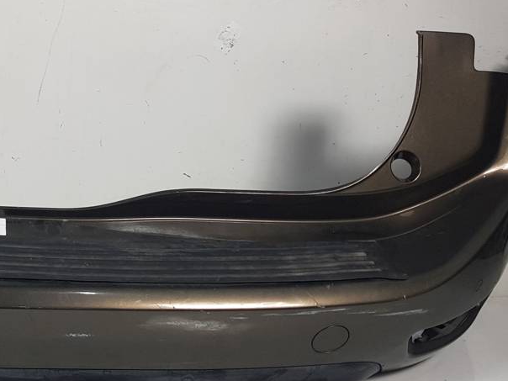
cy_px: 183
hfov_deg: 28.7
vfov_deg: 23.6
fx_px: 910
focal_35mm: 62
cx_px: -29
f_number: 1.7
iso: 40
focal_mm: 4.2
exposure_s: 1/106
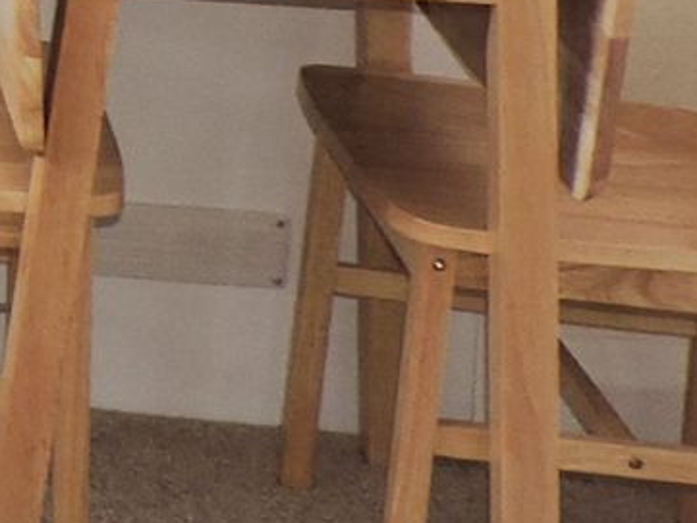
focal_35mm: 136
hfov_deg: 11.9
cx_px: -960
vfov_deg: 10.2
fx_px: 2739
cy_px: -486
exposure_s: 1/100
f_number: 3
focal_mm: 4.3
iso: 100
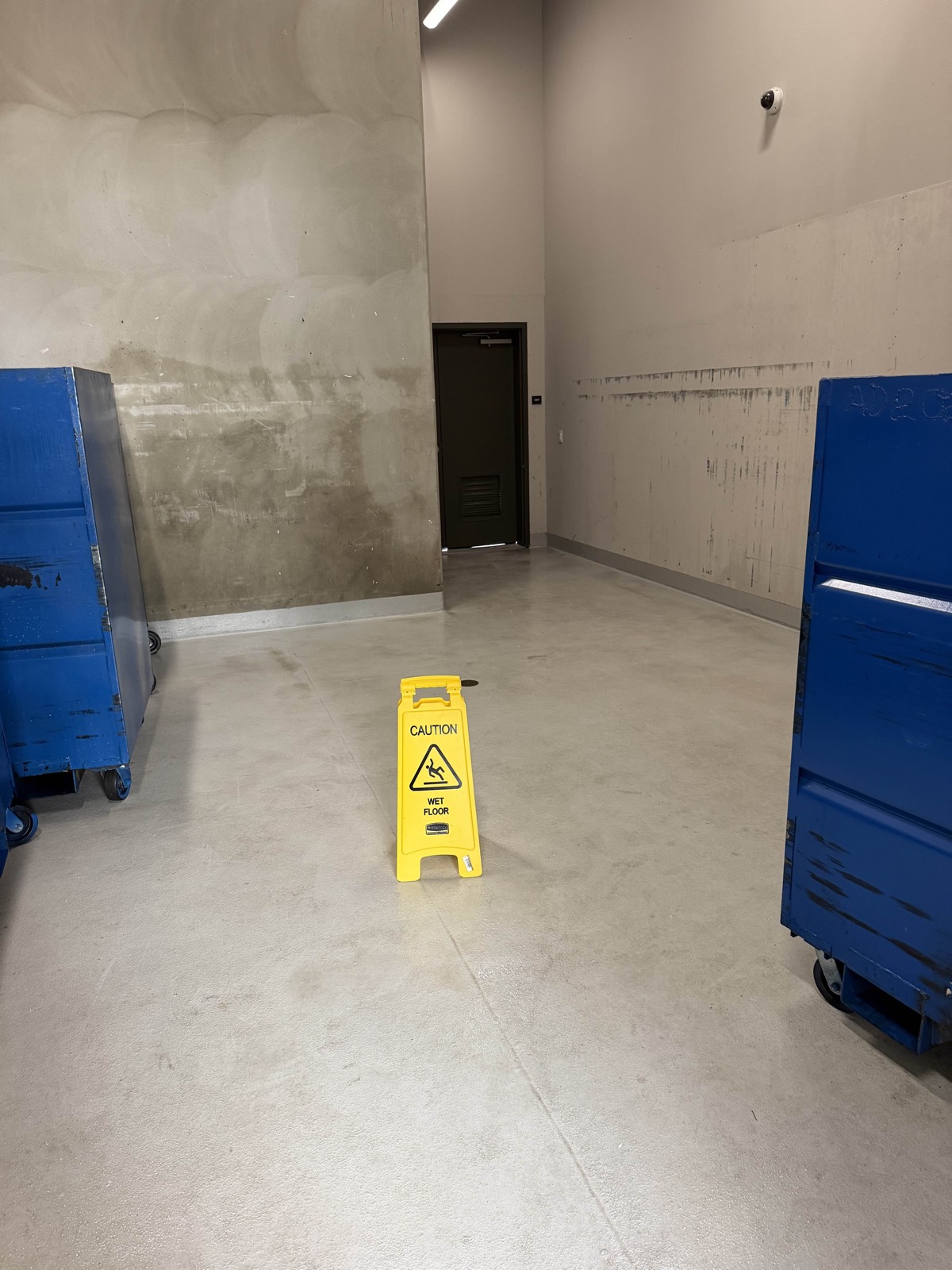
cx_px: 476
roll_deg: +1.3
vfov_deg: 71.6
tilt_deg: -16.7
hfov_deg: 56.8
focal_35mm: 24
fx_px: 880
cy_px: 635
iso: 250
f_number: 1.78
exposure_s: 1/60
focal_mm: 6.76
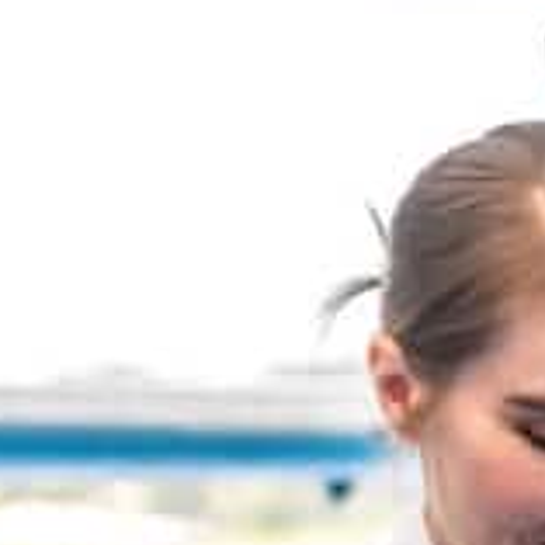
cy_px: 755
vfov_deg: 8.8
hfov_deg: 7.9
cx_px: 1586
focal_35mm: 194
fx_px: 3456
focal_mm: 35
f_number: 2.5
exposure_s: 1/320
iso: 100
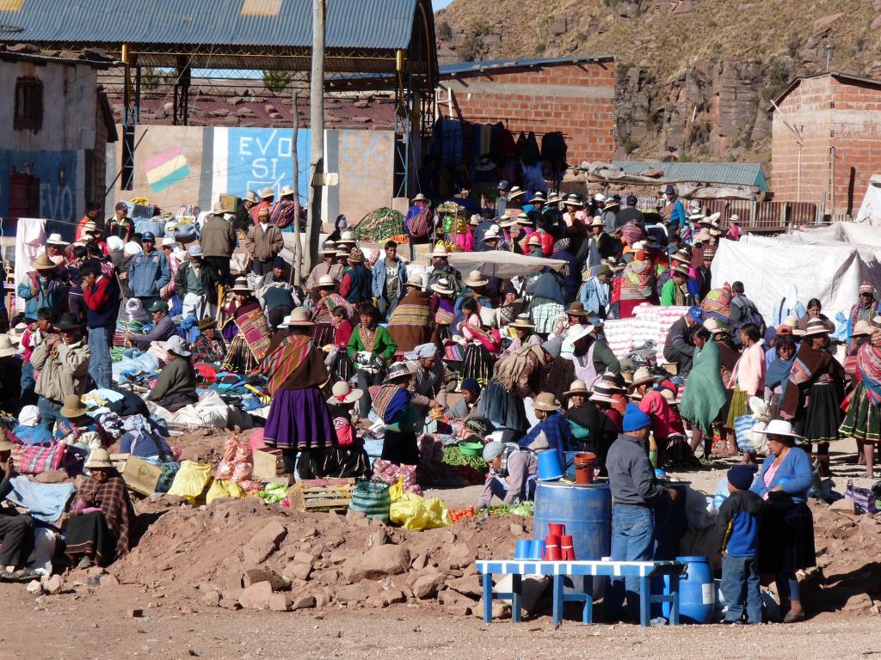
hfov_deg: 8.5
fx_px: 5905
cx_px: 440
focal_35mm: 232
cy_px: 330
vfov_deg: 6.4
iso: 100
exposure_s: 1/500
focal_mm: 41.2
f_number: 5.6
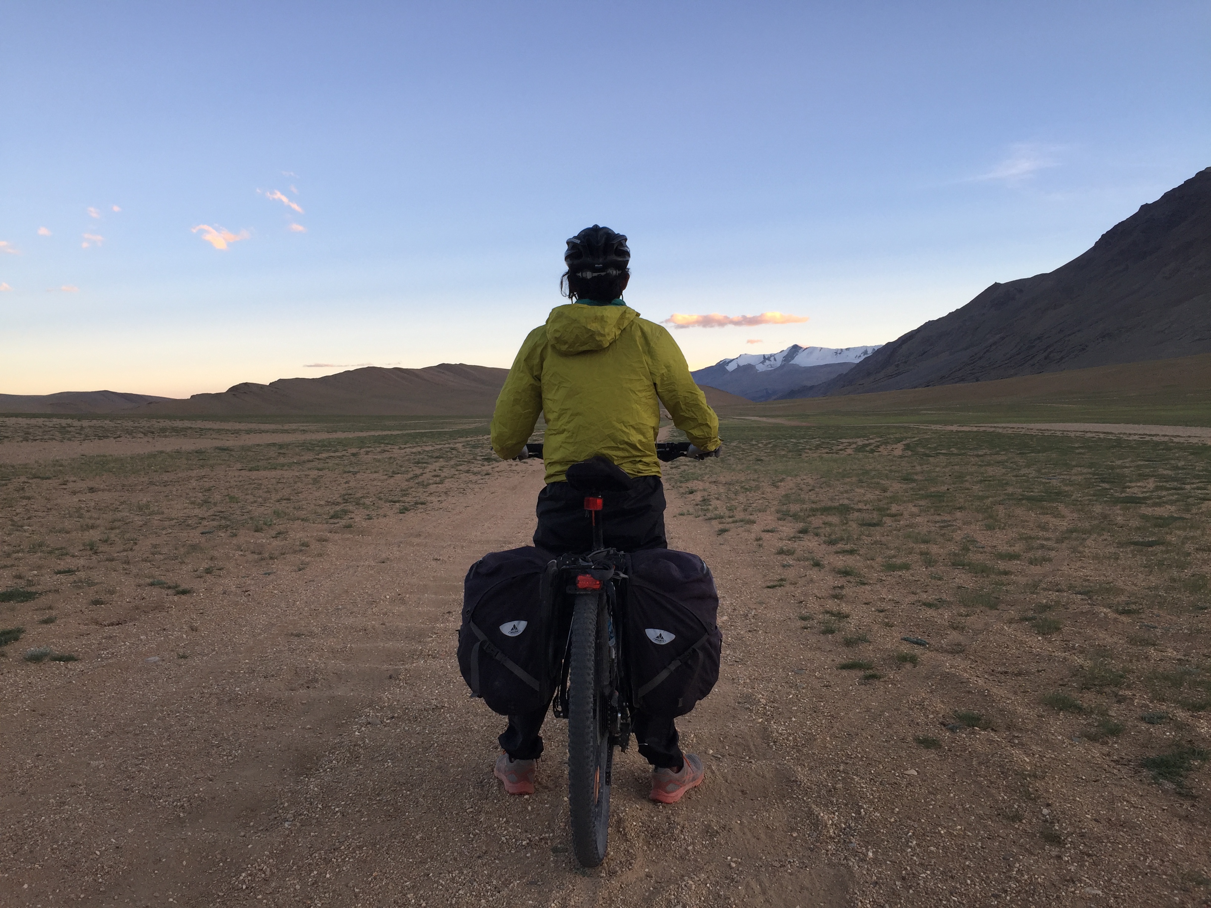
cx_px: 606
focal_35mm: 29
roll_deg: +2.3
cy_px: 454
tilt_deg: -1.9
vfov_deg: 48.2
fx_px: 1015
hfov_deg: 61.7
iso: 32
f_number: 2.2
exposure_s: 1/103
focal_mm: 4.15
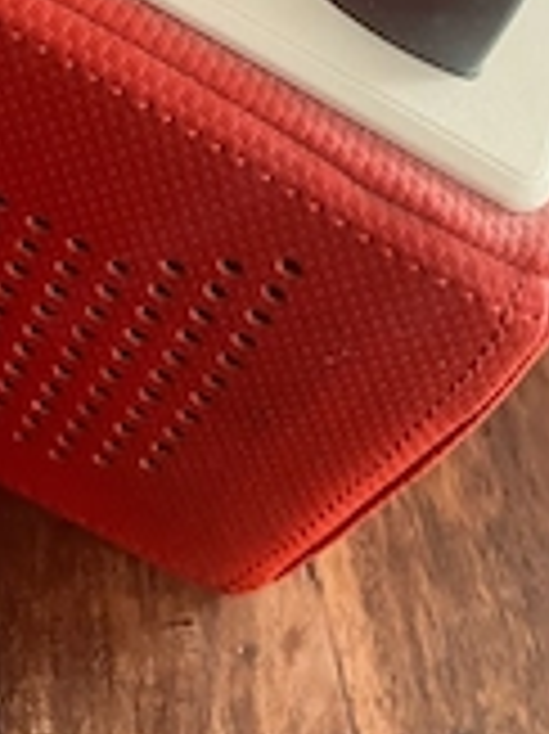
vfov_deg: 27.8
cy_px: -63
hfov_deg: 22.9
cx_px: 266
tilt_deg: -42.6
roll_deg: -29.6
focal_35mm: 64
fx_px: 1355
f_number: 1.8
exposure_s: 1/60
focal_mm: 4.25
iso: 400
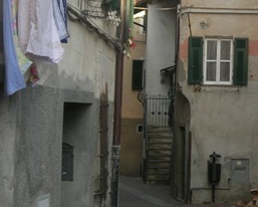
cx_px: 260
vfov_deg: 12.4
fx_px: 948
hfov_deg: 15.2
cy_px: 29
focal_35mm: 124
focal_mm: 10.6
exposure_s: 1/238
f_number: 3.2
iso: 64
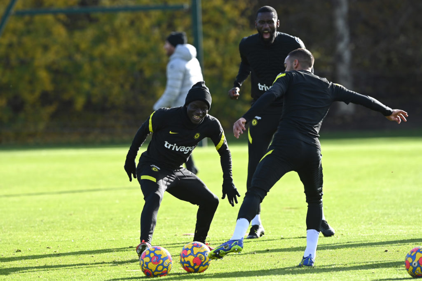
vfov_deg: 3.4
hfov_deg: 5.2
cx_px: 211
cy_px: 140
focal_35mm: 400
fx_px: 4689
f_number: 5
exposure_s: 1/1600
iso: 640
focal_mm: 400
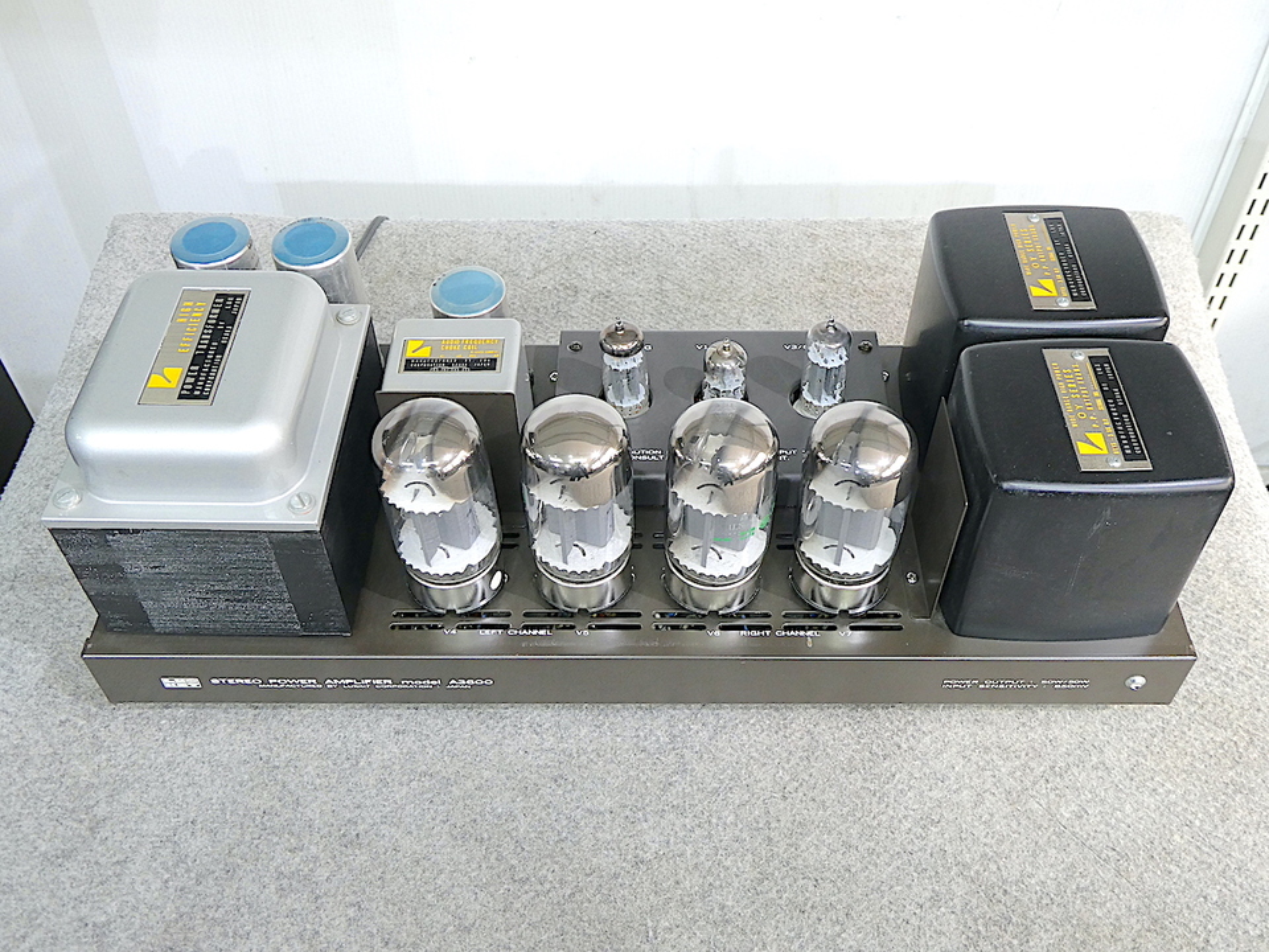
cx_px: 634
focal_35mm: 33
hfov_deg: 55.4
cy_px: 476
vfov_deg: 42.9
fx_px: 1210
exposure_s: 1/10
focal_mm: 5.8
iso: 200
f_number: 3.6
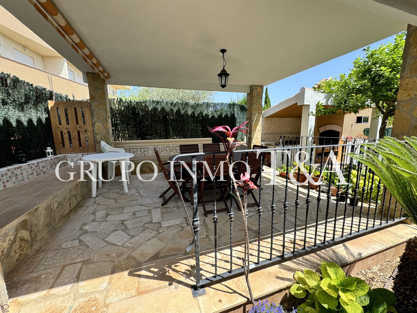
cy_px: 156
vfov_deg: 85.7
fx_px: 169
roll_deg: +2.0
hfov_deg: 102.1
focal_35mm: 14
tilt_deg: -8.9
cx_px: 208
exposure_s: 1/343
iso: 40
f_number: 2.2
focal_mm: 2.22
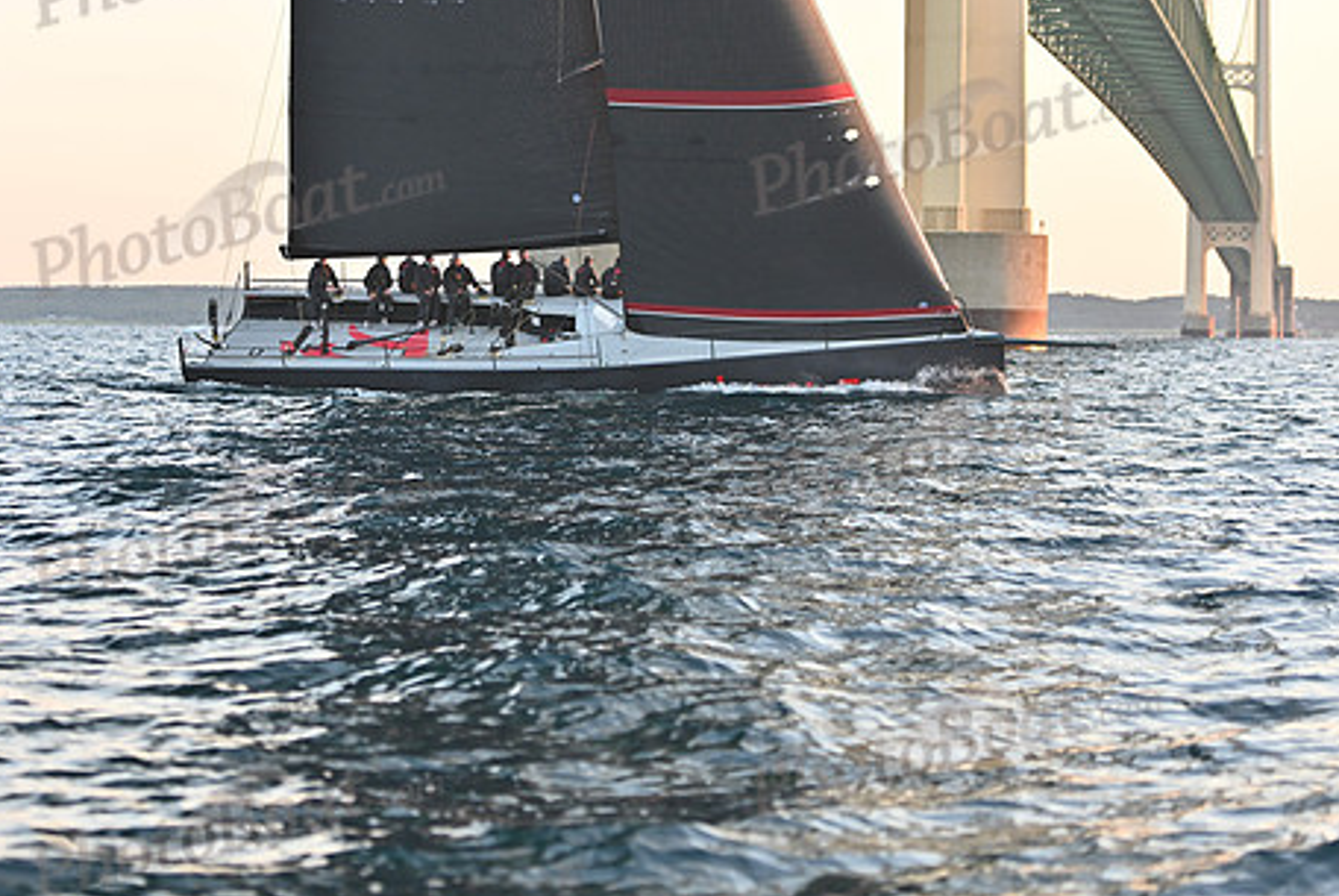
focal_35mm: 108
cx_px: 599
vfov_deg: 12.7
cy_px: 333
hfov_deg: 18.9
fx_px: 4021
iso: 800
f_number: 2.8
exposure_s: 1/640
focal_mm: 85
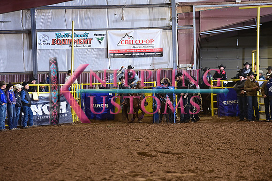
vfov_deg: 6.9
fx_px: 1511
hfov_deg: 10.3
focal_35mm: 200
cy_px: 90
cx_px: 136
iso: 1250
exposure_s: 1/200
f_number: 3.2
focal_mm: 200
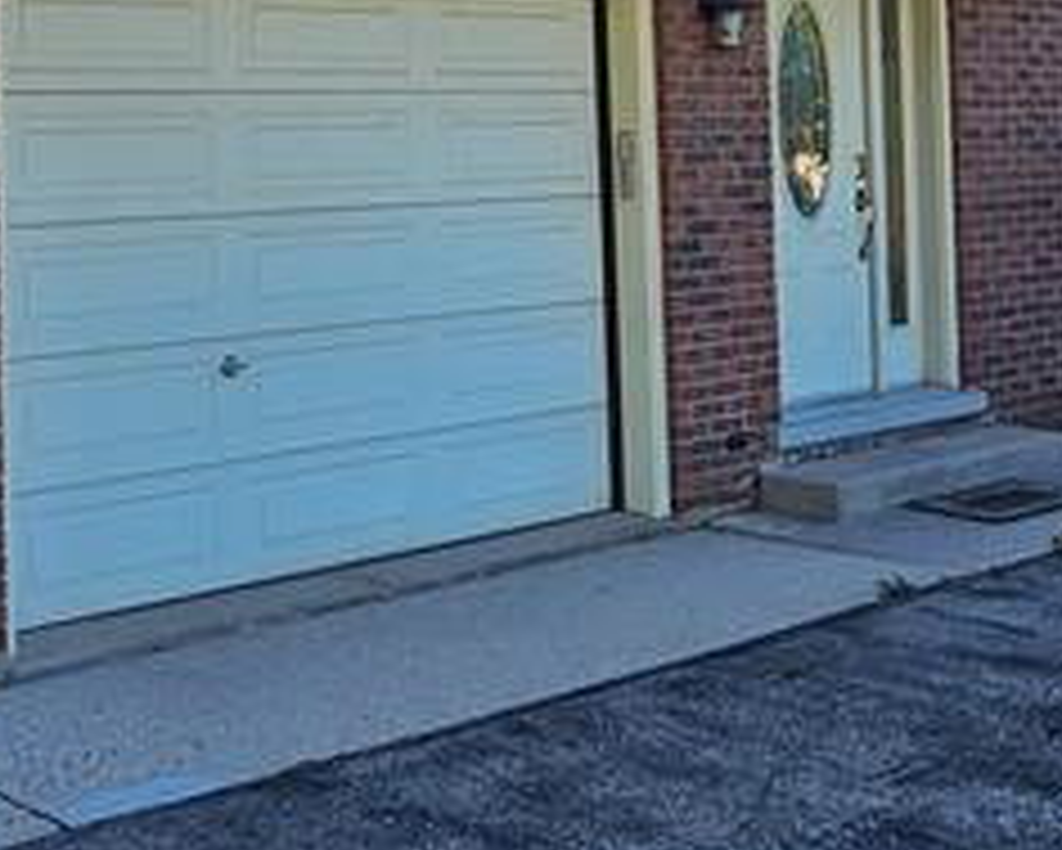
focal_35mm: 55
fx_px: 1729
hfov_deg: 34.1
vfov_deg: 26.8
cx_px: 513
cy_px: 103
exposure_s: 1/843
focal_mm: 2.2
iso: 50
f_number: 2.2
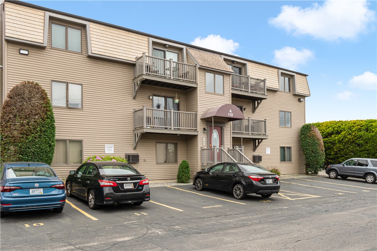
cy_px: 126
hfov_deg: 61.9
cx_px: 188
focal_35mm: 30
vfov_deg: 43.6
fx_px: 314
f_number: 14
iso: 400
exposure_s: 1/125
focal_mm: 20
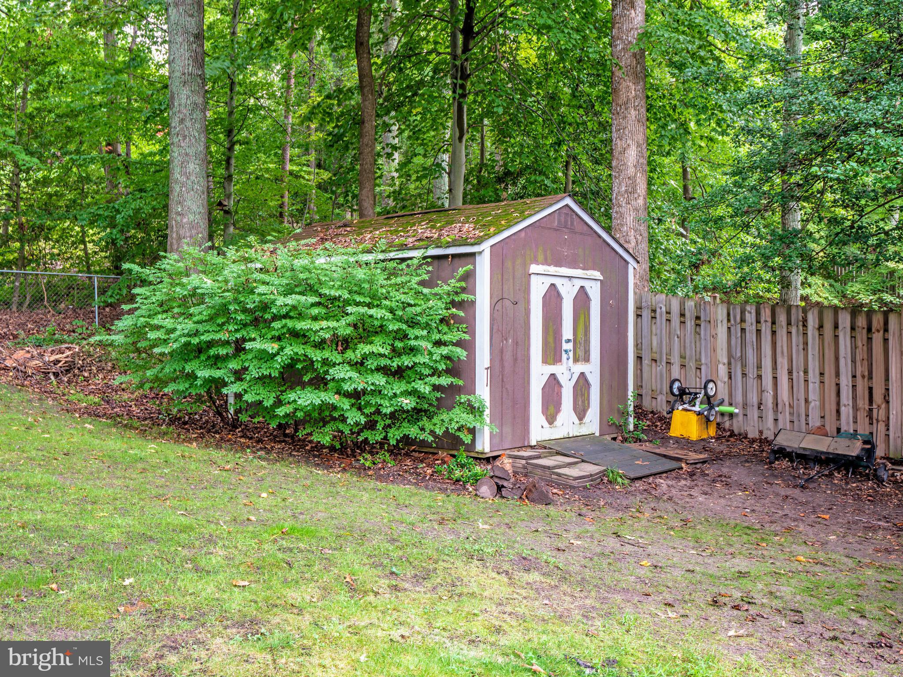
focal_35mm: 36
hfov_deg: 51.4
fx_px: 939
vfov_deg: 39.7
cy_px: 338
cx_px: 452
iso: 100
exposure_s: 1/40
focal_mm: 18
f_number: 5
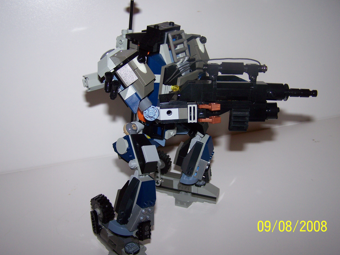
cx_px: 172
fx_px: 383
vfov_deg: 36.8
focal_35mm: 39
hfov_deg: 47.9
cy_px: 127
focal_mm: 6.3
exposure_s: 1/60
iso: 80
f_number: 2.8
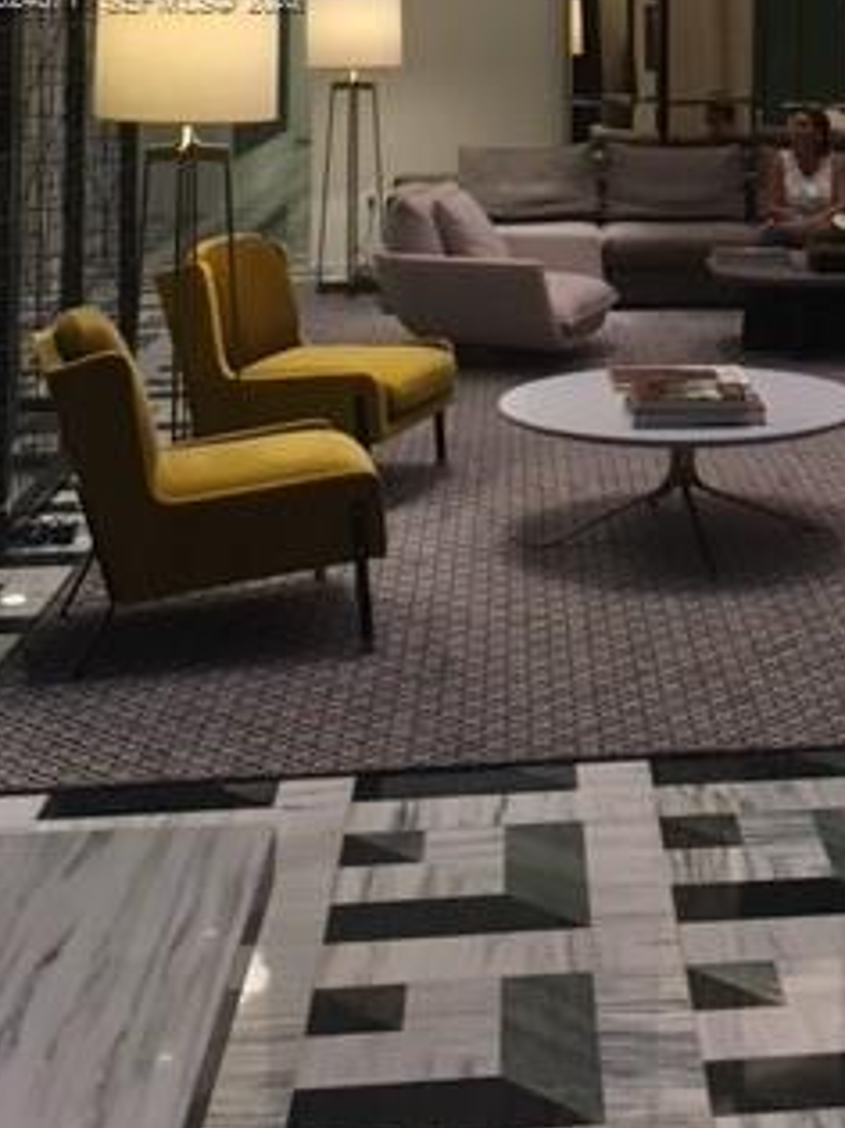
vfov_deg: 30.4
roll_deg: +0.2
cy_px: 0
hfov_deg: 23.9
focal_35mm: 59
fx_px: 1922
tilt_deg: -0.1
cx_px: 802
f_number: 2.2
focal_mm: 4.15
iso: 125
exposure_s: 1/30
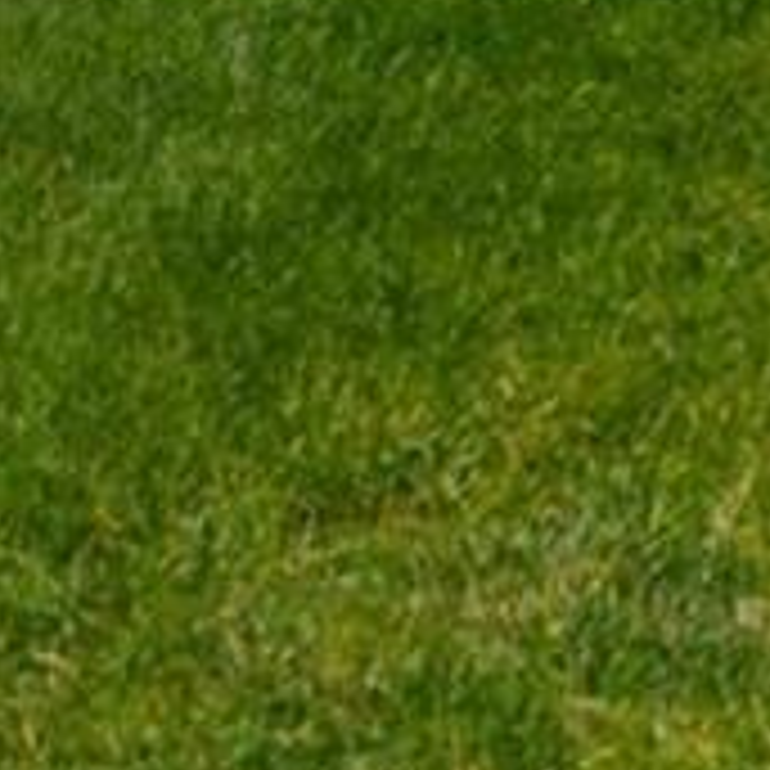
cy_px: -1486
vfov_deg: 5.9
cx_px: 2612
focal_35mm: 279
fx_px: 7021
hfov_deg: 5.7
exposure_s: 1/500
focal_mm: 35
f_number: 7.1
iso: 200
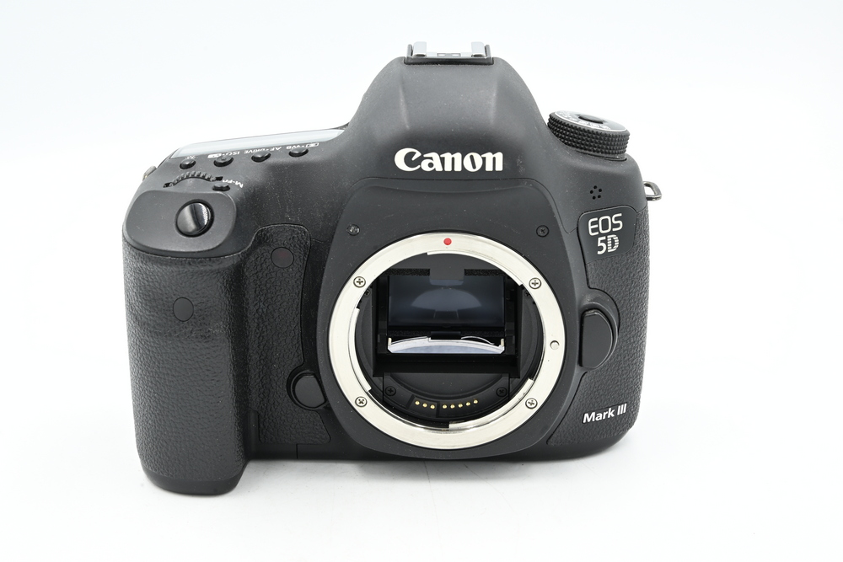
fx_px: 1475
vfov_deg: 21.6
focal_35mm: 63
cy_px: 281
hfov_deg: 31.9
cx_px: 422
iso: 200
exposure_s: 1/15
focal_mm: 63
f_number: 14
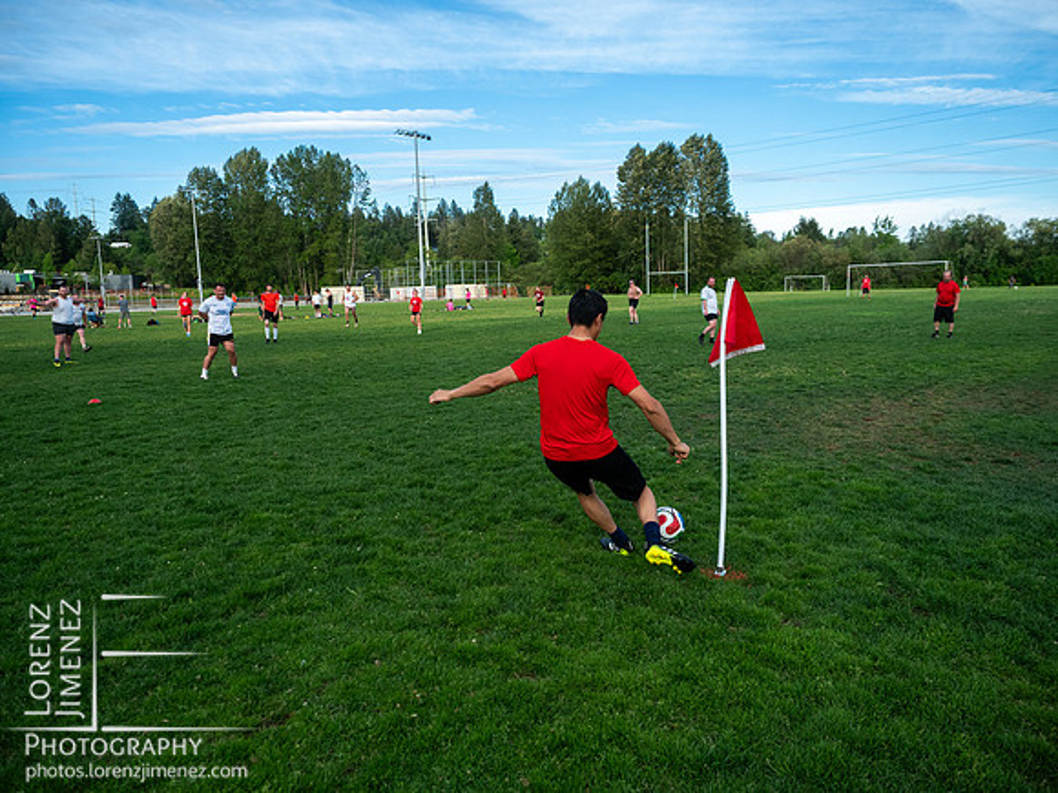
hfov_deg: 71.6
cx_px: 529
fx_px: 734
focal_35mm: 24
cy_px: 396
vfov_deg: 56.8
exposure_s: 1/1600
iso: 500
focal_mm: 12
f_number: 2.8
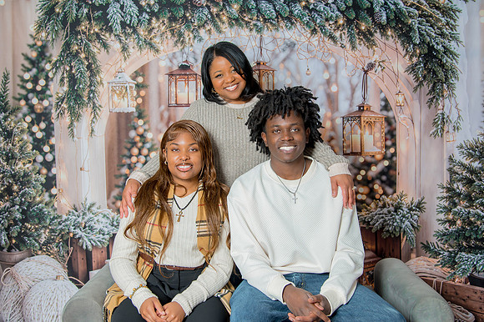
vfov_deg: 34.9
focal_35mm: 38
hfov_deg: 50.7
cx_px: 240
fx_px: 511
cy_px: 145
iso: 100
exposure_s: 1/200
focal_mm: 34
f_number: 4
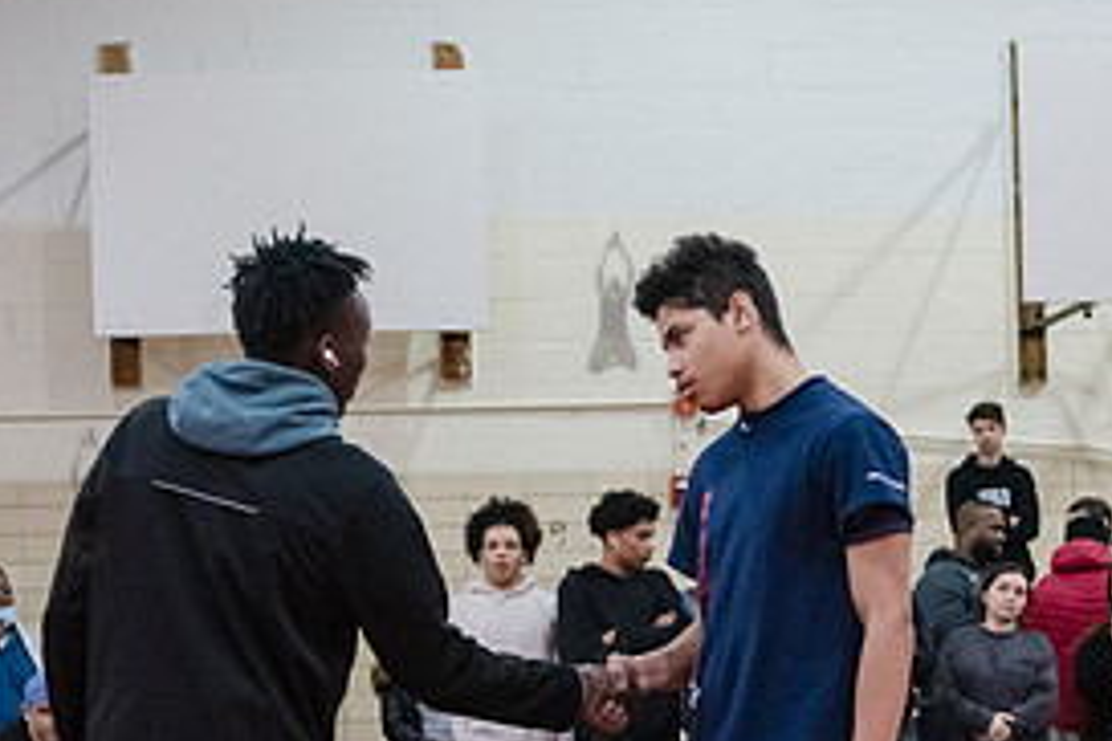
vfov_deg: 13.3
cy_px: 694
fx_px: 3150
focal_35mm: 102
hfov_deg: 20.0
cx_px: 611
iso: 8000
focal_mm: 48
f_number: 3.2
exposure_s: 1/200
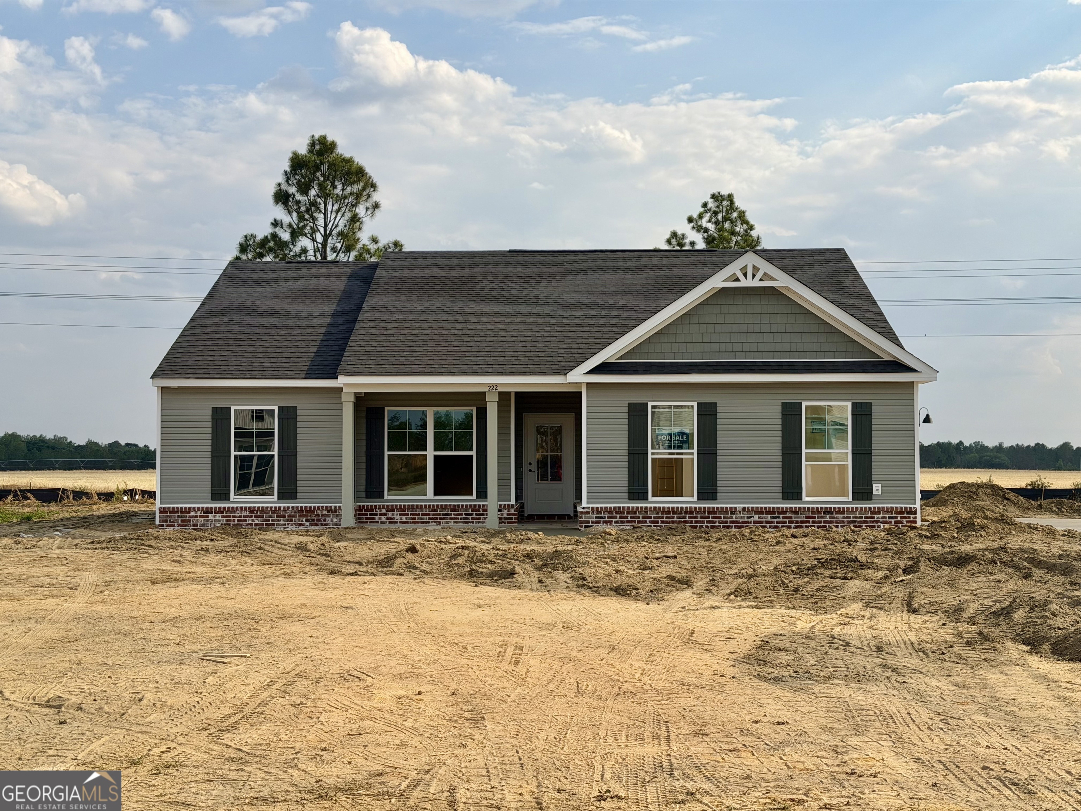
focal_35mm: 48
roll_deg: +0.5
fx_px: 1499
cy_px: 406
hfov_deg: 39.7
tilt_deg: +2.0
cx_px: 540
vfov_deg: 30.3
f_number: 1.78
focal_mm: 6.76
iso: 80
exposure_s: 1/3226
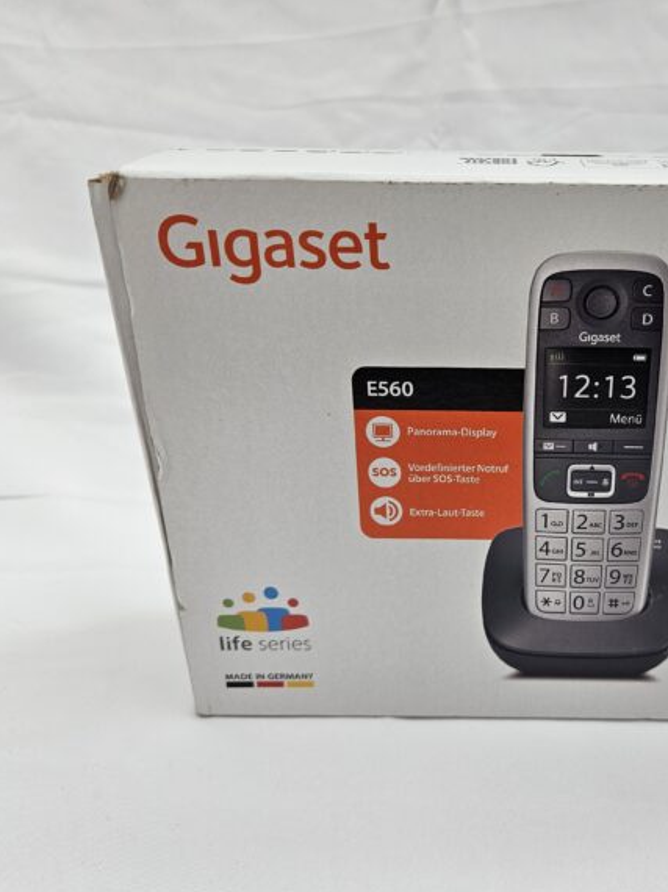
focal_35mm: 31
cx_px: 494
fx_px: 798
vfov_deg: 58.4
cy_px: 446
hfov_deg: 44.0
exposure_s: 1/147
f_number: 1.8
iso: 25
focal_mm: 5.4
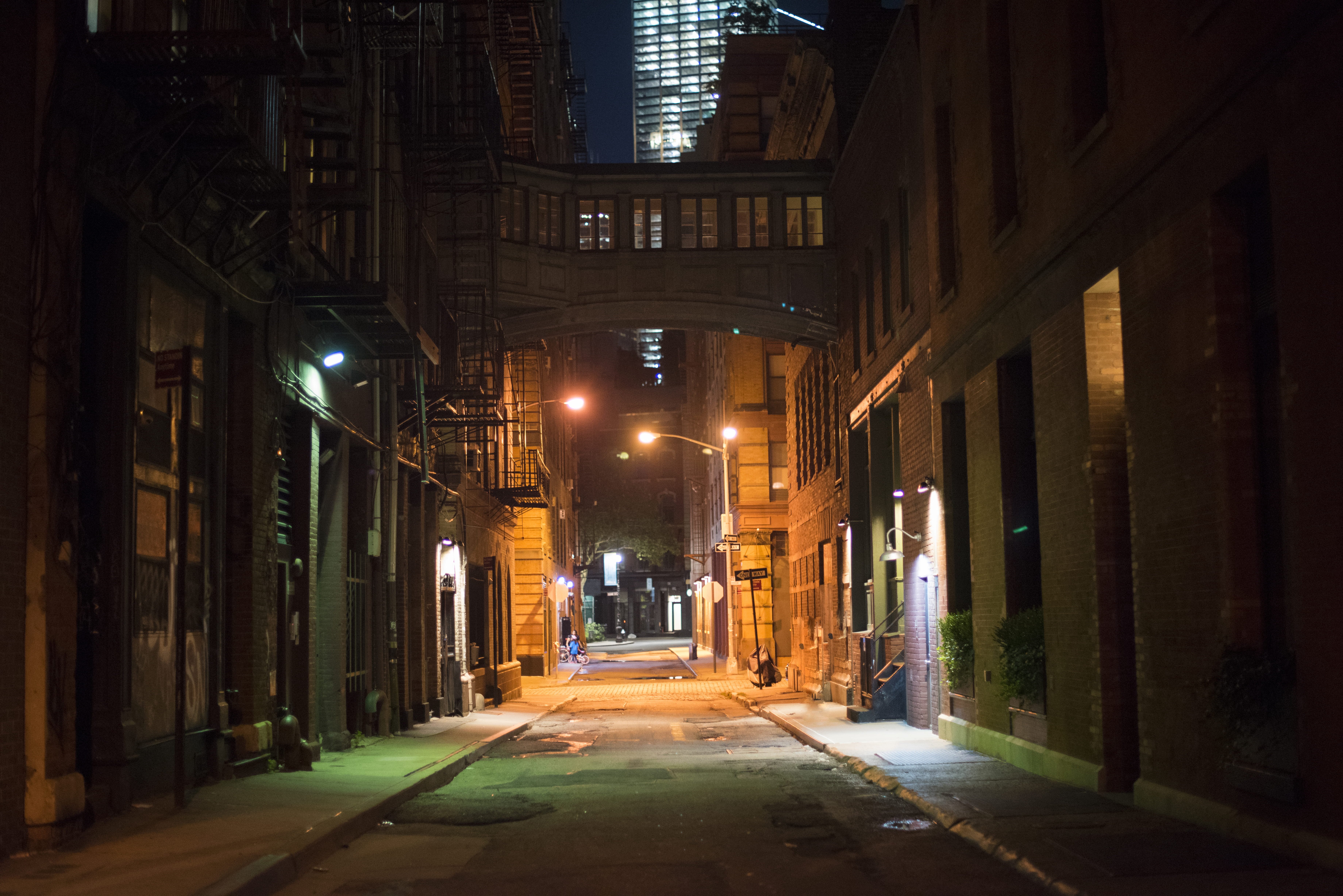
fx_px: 1866
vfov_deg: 27.0
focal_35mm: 50
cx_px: 672
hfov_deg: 39.6
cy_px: 448
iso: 2500
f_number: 1.4
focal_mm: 50
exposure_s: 1/40
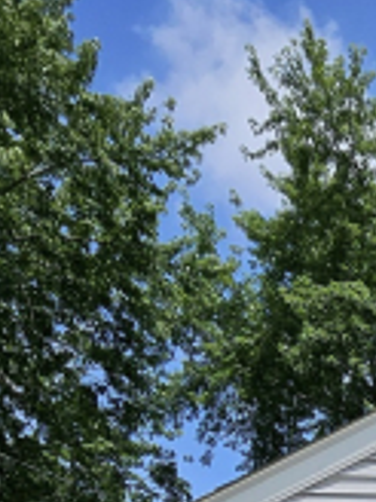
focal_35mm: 53
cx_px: 593
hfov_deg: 21.9
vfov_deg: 25.2
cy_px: 791
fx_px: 768
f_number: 2.2
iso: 32
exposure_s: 1/2604
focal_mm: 1.74
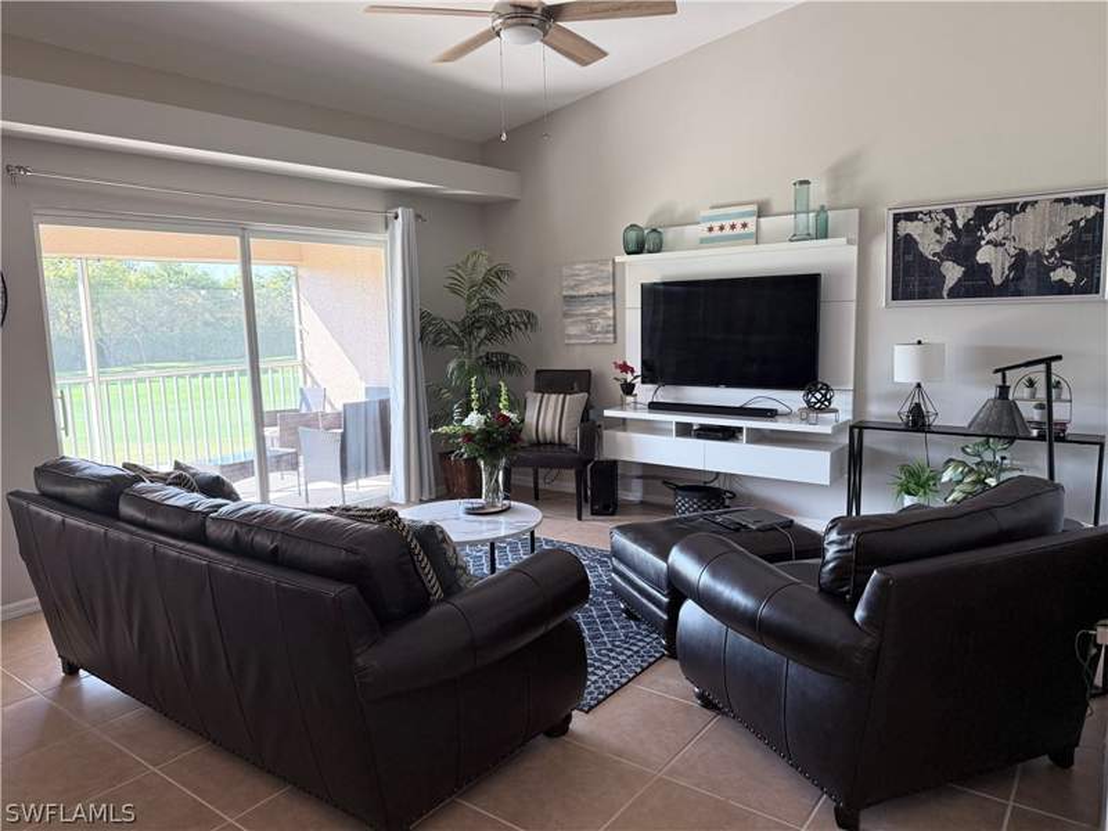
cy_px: 416
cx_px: 554
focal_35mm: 24
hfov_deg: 71.6
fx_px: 768
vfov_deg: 56.8
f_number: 1.78
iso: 200
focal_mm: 6.76
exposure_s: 1/161
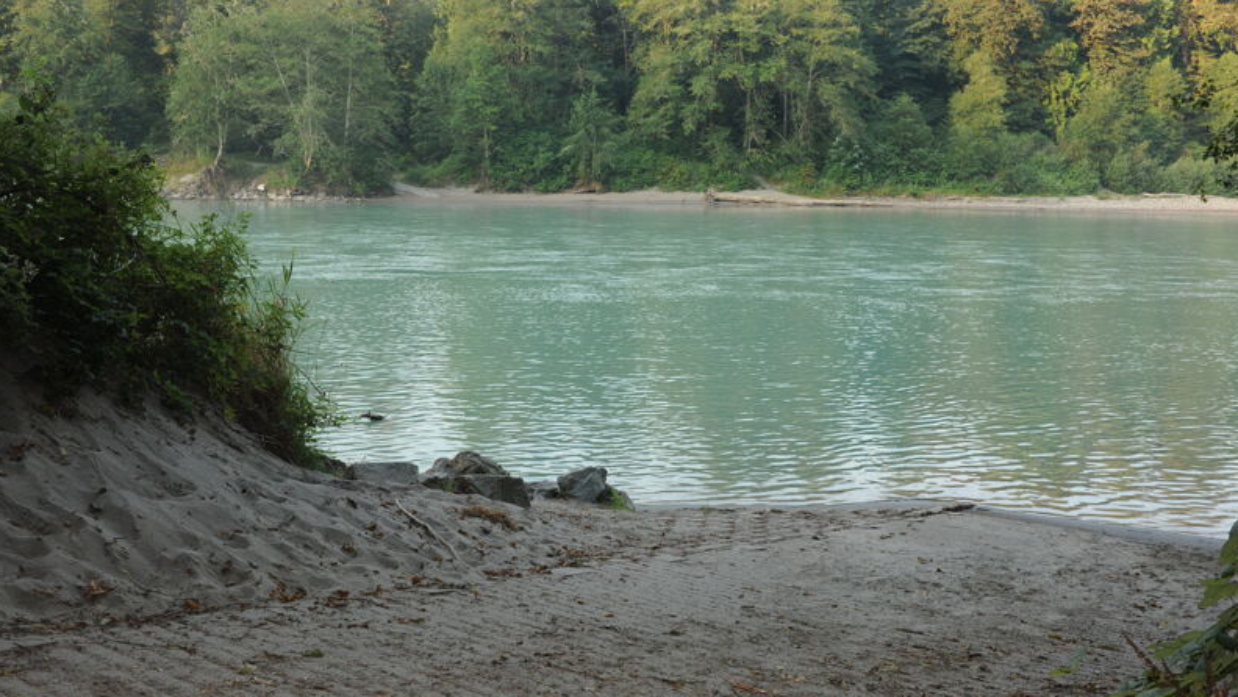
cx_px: 617
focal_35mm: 37
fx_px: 1215
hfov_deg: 54.0
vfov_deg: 32.0
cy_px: 298
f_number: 9
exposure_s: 1/80
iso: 400
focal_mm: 35
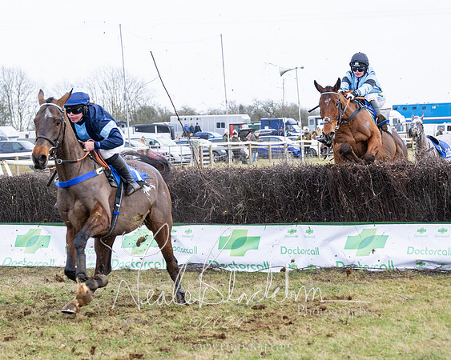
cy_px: 220
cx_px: 183
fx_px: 1461
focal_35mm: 110
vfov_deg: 14.1
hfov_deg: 17.5
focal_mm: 70
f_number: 4
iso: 800
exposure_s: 1/800
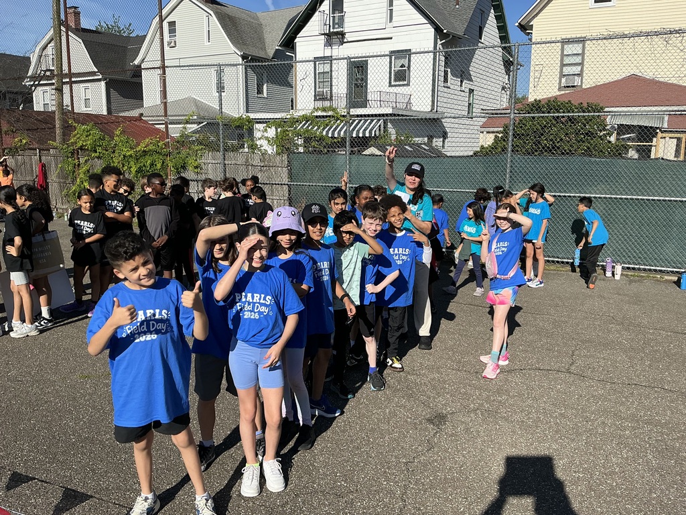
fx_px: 555
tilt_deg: -10.7
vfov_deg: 49.7
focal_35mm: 28
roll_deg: -0.9
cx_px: 343
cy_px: 258
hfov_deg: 63.4
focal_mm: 3
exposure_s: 1/1912
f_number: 1.8
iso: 25
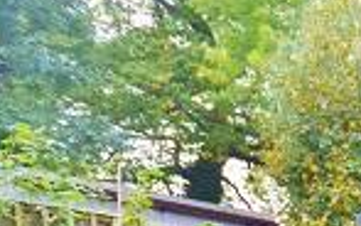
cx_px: 643
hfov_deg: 21.0
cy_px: 384
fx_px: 669
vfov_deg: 16.6
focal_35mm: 68
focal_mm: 10
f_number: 5.6
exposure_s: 1/125
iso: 140
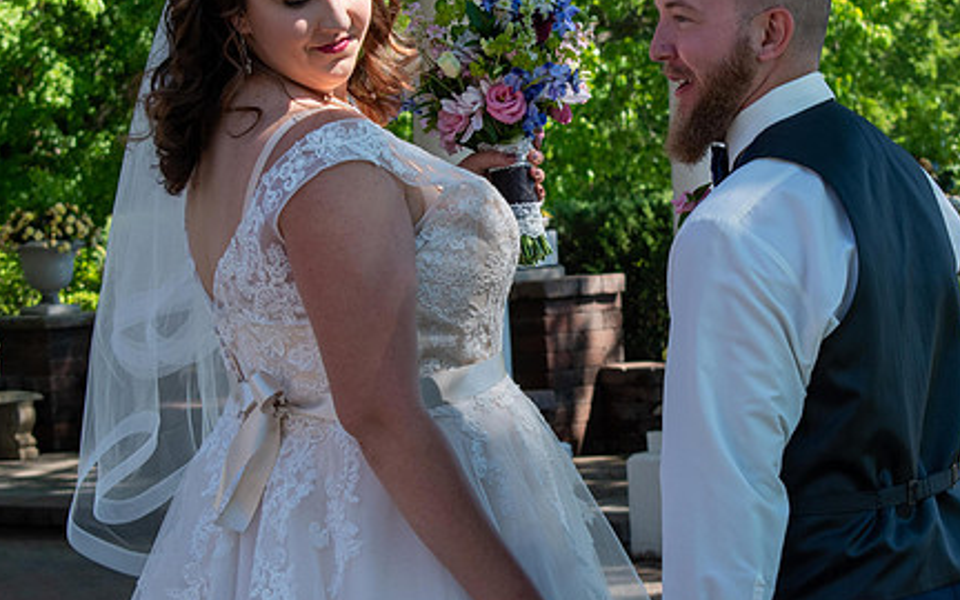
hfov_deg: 14.7
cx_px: 607
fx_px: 3715
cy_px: 268
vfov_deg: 9.2
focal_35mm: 142
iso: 280
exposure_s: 1/250
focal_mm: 55
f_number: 8
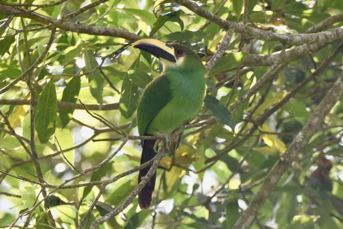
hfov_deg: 5.2
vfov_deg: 3.4
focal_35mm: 400
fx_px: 3811
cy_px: 114
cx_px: 172
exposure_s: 1/500
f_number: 7.1
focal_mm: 400
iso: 640
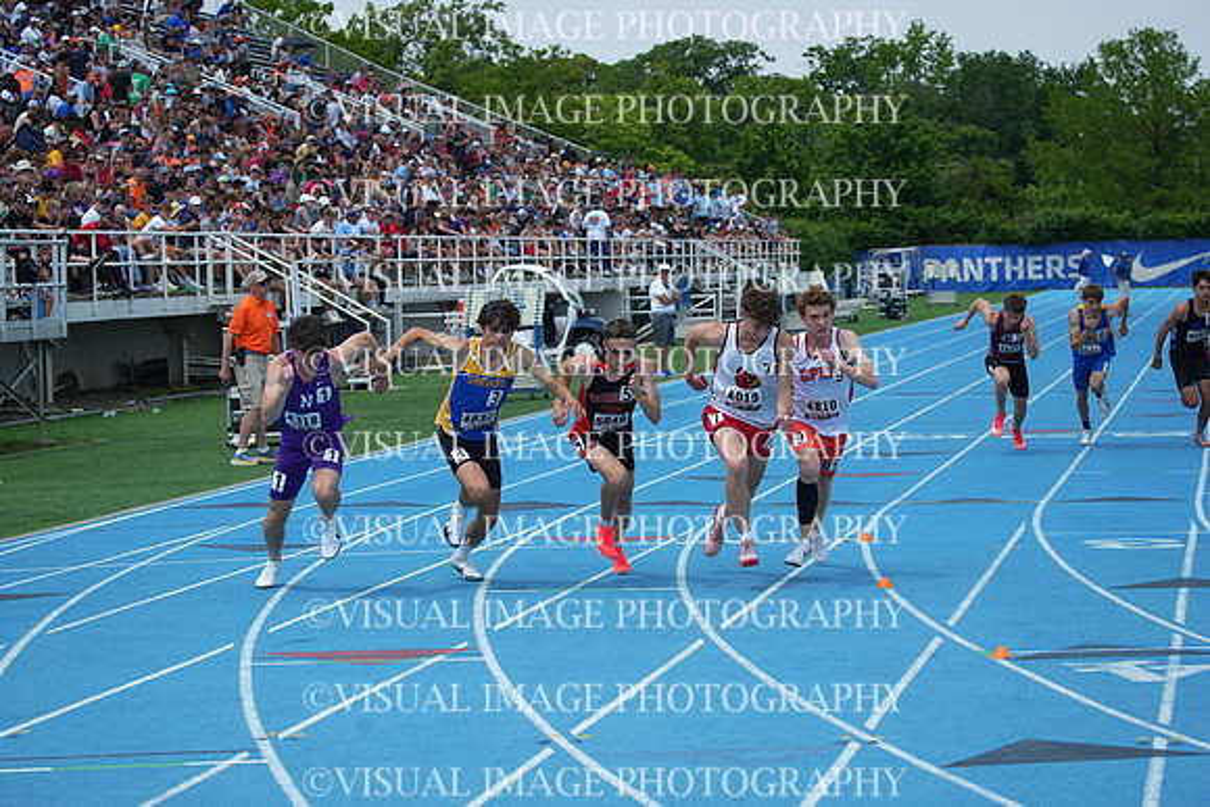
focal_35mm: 105
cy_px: 404
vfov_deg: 13.0
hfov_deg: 19.5
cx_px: 605
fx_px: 3530
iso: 400
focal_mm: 105
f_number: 5.6
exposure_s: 1/2000
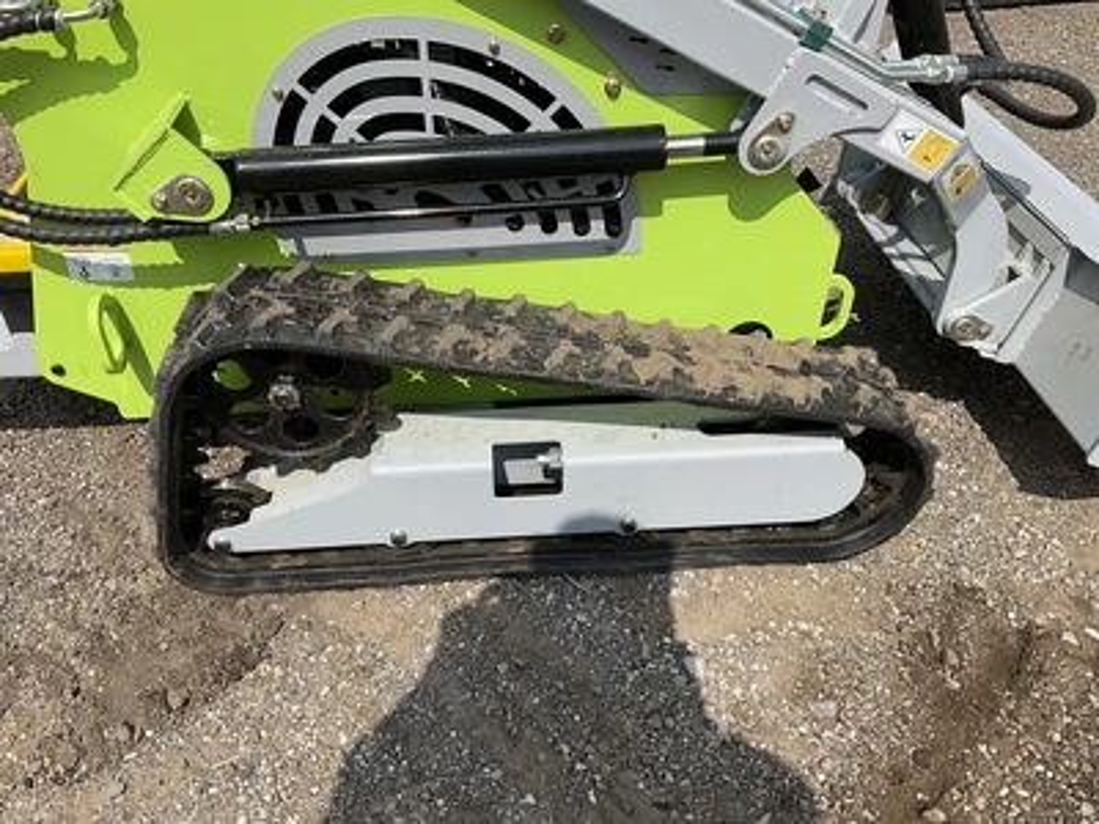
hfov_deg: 61.7
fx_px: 921
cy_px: 412
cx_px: 550
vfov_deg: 48.2
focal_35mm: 29
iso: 25
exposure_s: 1/2320
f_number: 1.8
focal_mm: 3
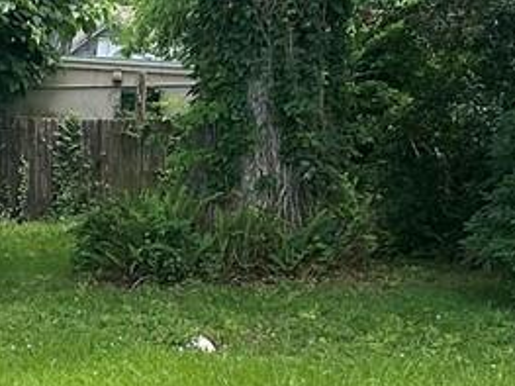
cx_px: -35
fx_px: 2350
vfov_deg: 9.4
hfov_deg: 12.3
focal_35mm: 158
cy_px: 327
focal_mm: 5.7
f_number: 1.5
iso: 50
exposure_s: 1/1124
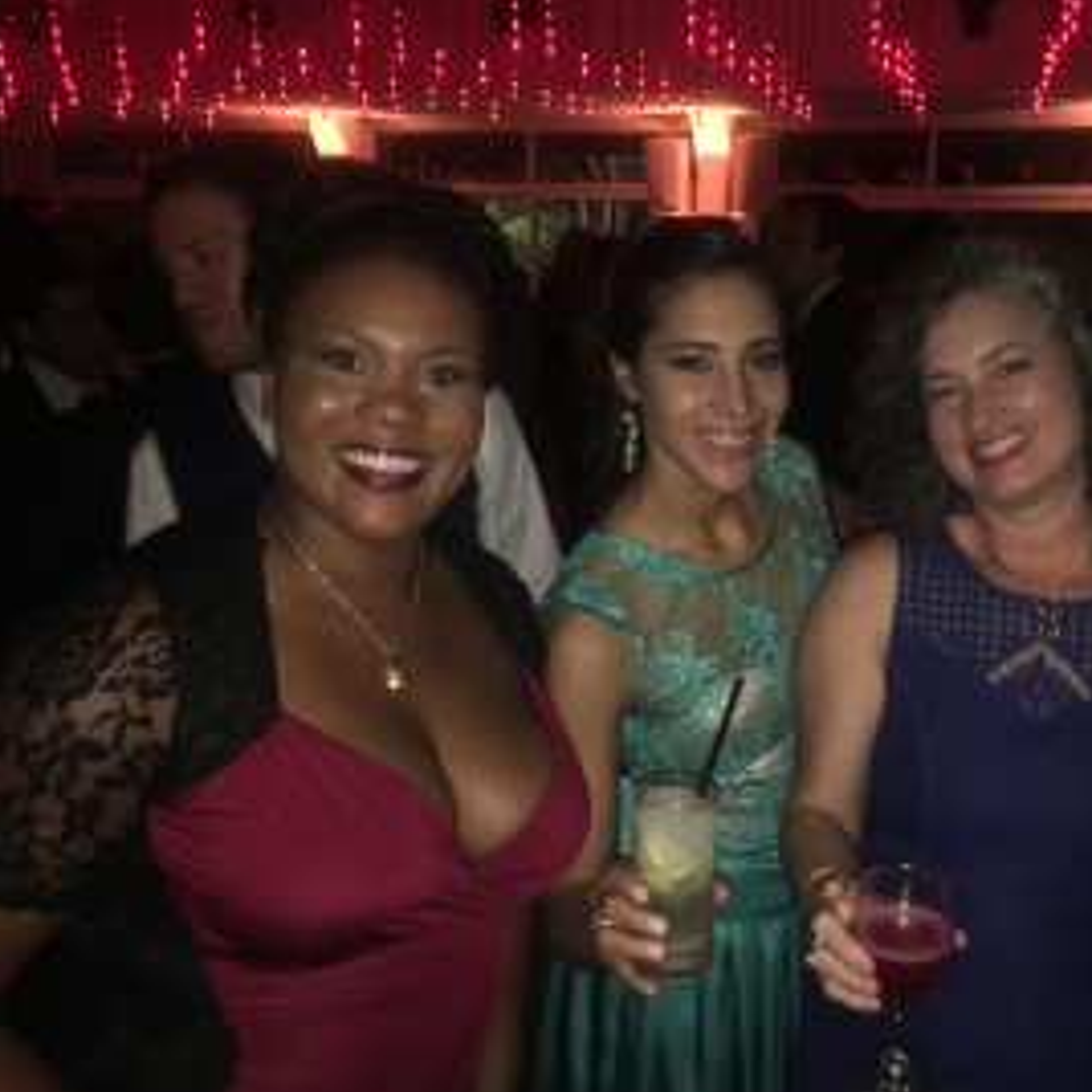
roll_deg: +0.0
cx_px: 676
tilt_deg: -13.0
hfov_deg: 46.8
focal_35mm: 35
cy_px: 542
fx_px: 1249
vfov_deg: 47.2
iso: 80
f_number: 2.2
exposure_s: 1/17
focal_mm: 4.15
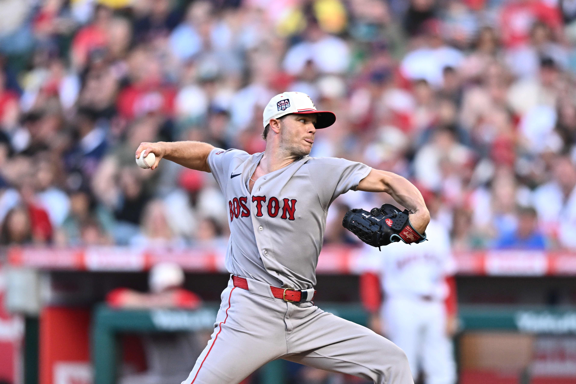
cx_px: 288
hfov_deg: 3.4
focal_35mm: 600
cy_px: 192
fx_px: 9597
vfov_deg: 2.3
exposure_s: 1/3200
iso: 1250
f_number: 2.8
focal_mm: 400
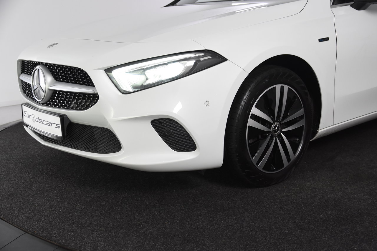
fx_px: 440
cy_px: 126
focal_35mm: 42
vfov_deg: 31.9
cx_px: 188
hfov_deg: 46.4
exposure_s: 1/200
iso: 1600
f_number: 4.5
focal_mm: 28
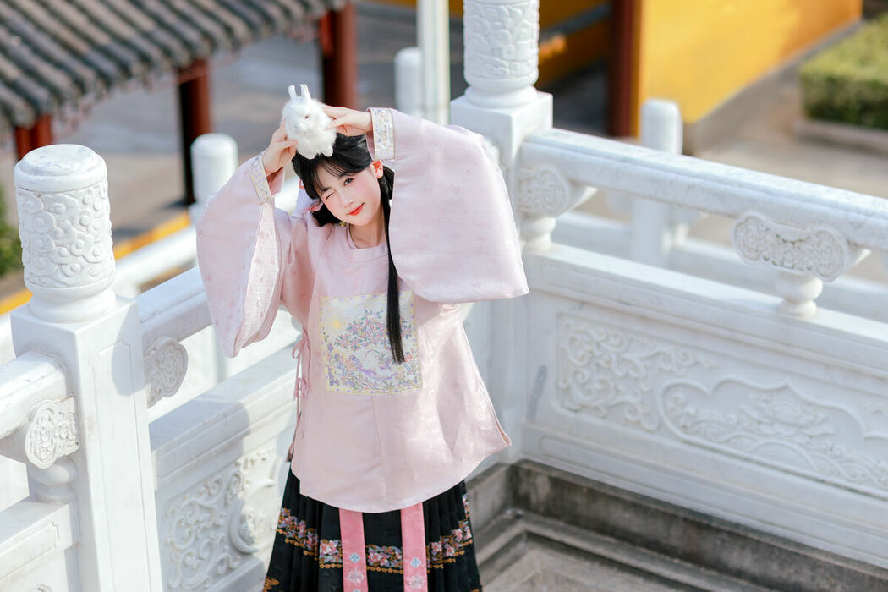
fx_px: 2097
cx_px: 444
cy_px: 296
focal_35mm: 85
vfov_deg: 16.1
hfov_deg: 23.9
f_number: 2.2
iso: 100
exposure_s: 1/1600
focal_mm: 85
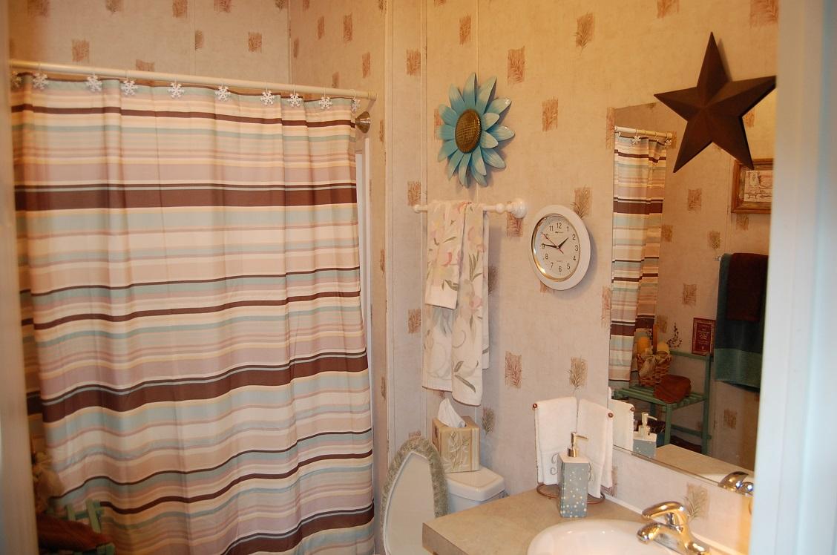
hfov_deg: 67.5
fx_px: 627
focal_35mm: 27
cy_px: 278
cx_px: 418
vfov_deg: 47.8
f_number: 3.5
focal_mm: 18
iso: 400
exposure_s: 1/60
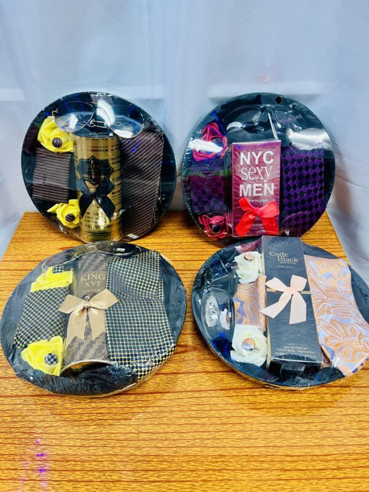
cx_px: 184
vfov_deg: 67.3
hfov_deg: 53.1
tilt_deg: -42.1
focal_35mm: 26
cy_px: 246
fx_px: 370
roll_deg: +2.2
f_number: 1.5
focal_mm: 5.7
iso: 250
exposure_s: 1/60
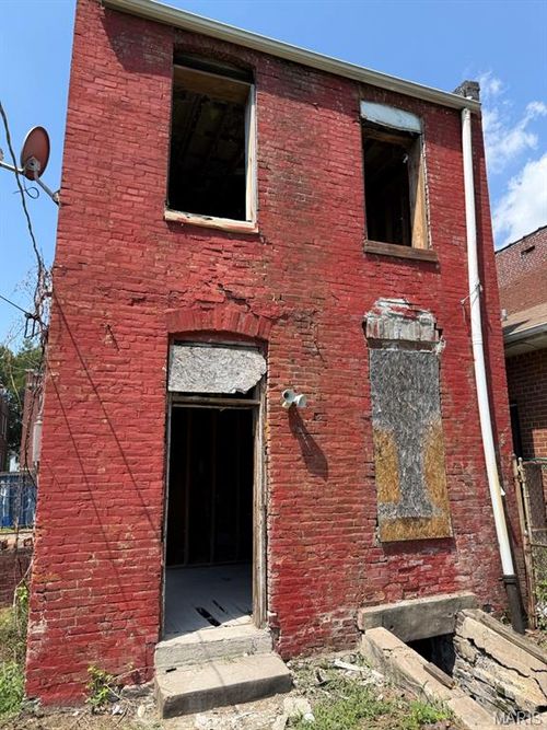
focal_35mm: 24
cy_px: 365
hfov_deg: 56.8
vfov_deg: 71.6
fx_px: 506
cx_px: 274
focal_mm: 6.76
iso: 80
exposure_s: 1/2299
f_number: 1.78
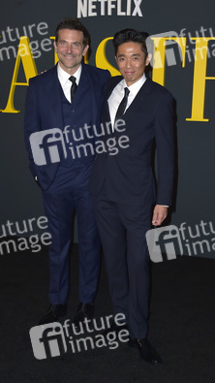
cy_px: 191
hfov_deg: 23.5
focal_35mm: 51
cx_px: 108
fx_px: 517
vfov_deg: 40.6
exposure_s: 1/250
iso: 320
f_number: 6.3
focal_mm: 48
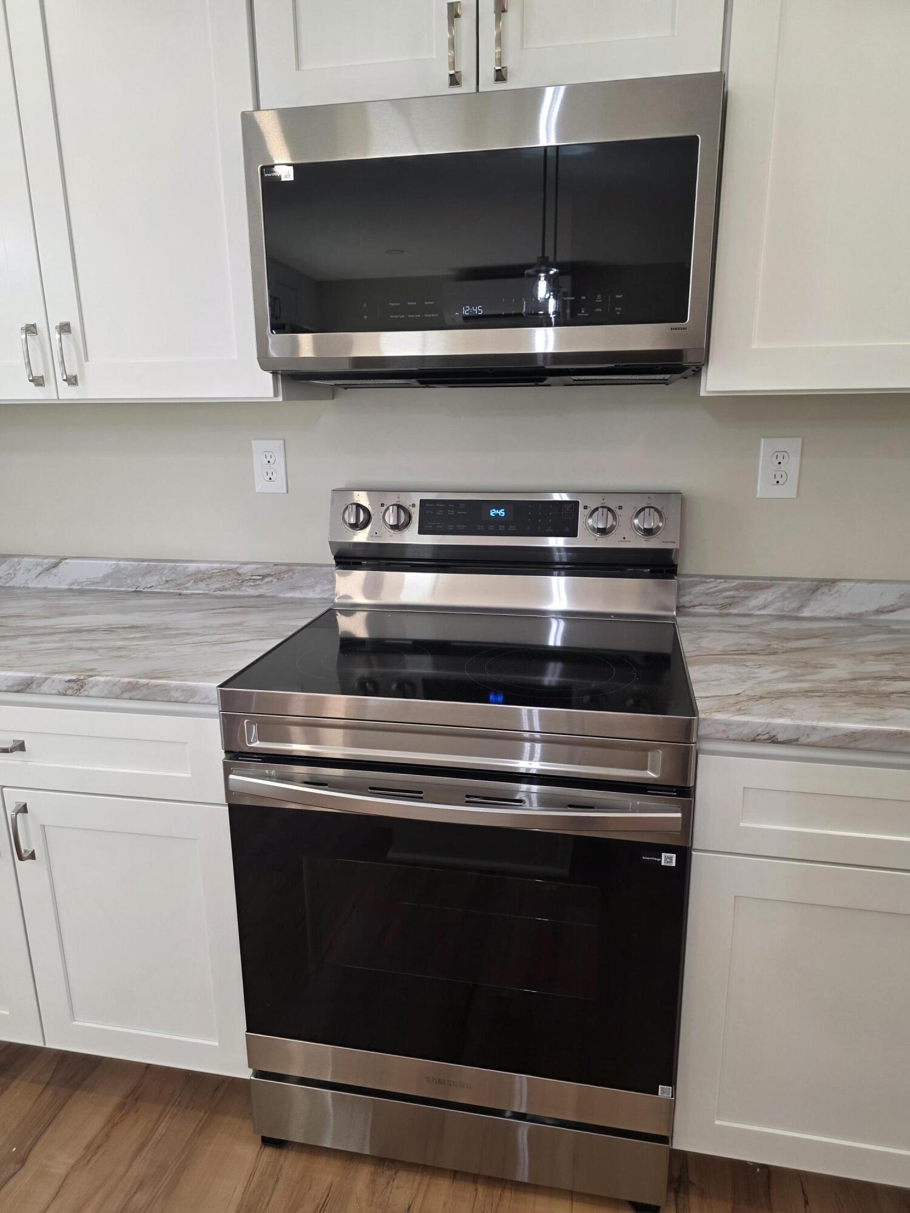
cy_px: 606
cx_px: 455
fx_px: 806
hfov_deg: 58.9
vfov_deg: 73.9
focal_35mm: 23
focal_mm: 6.3
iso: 160
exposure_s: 1/120
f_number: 1.7
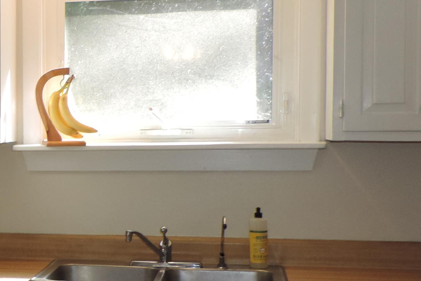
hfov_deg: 21.6
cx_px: -90
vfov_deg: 15.7
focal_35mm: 87
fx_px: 1017
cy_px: 186
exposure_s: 1/40
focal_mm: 4.9
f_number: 3.1
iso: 180
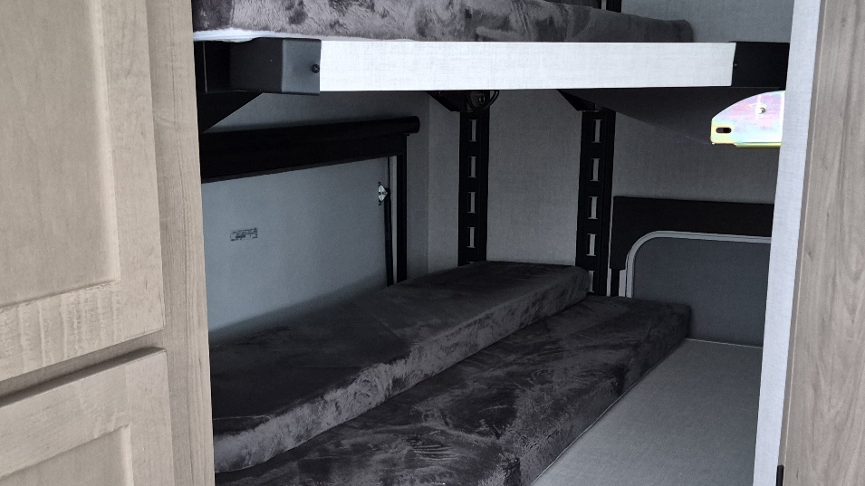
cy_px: 300
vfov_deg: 28.2
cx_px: 400
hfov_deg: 48.3
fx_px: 963
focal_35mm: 42
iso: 1600
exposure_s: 1/120
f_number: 1.8
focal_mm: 5.4
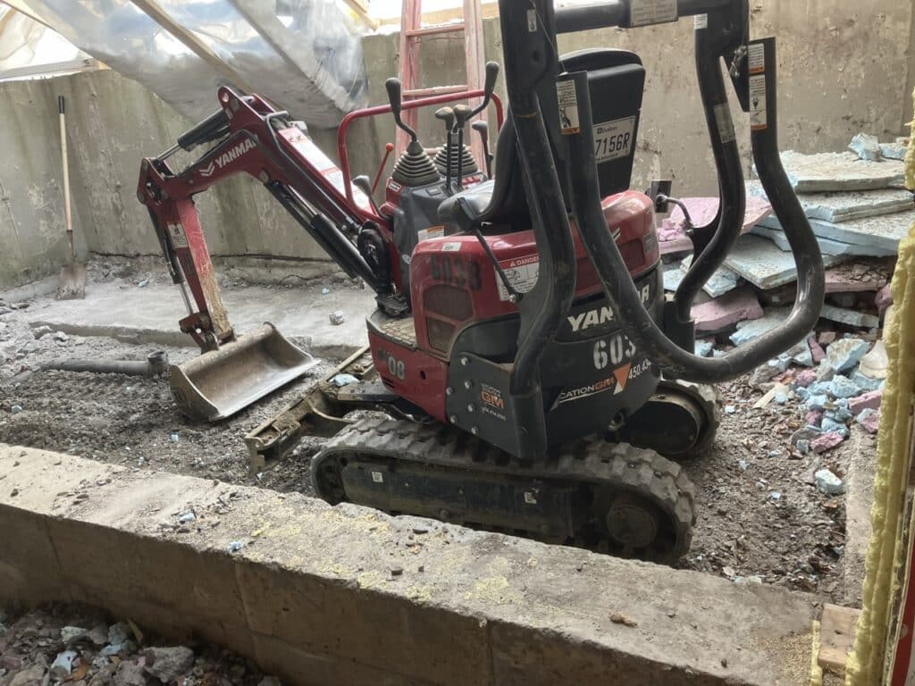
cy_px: 343
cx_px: 458
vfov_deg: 49.7
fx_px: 740
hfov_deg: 63.4
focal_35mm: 28
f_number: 1.8
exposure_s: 1/115
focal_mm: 3.99
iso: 80
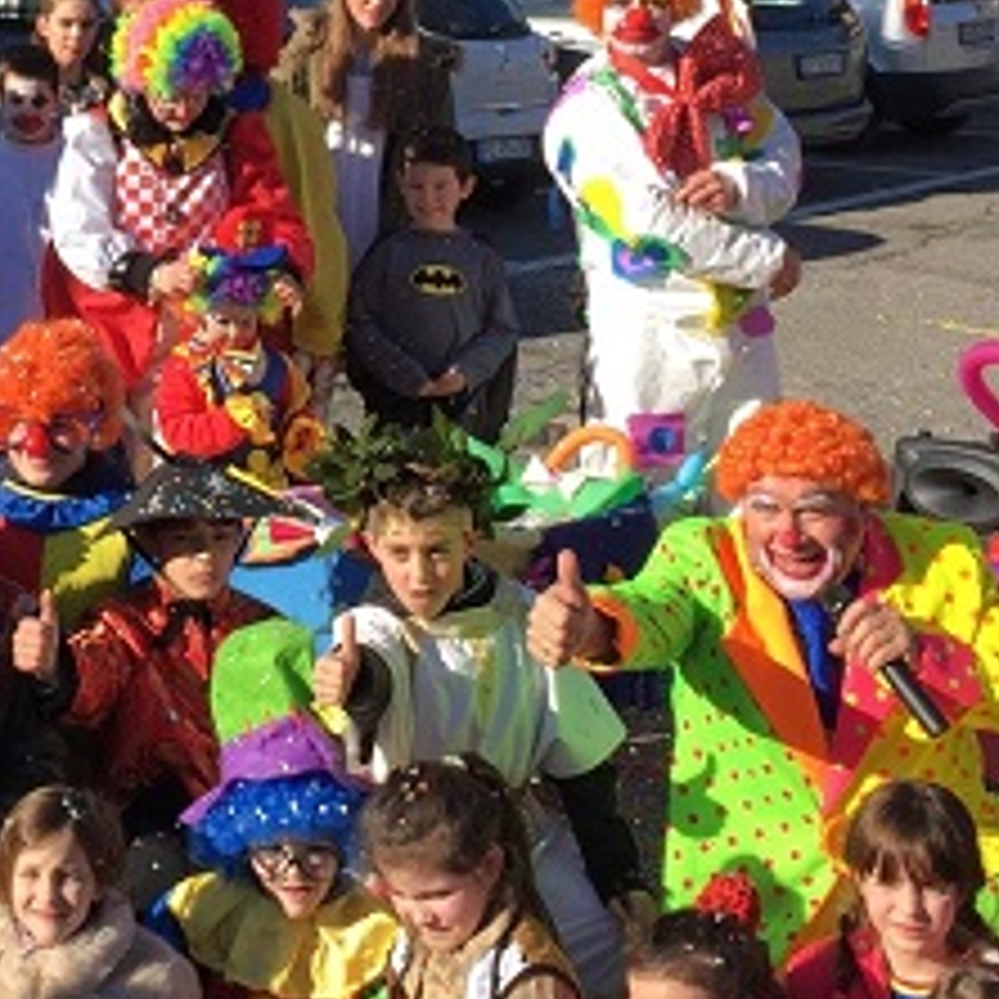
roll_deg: -2.2
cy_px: 214
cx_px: 54
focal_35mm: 81
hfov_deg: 20.8
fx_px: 2645
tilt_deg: -7.2
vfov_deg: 21.2
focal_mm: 4.15
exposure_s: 1/1464
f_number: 2.2
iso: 32
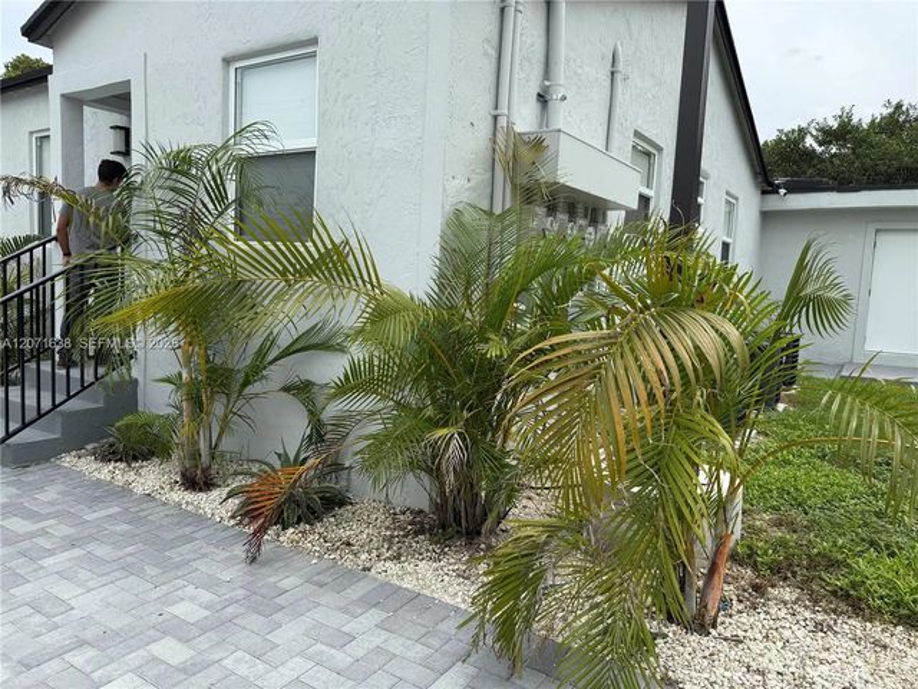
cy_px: 344
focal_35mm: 24
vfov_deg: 56.8
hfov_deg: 71.6
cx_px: 459
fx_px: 636
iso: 100
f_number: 1.78
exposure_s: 1/3759
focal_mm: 6.76
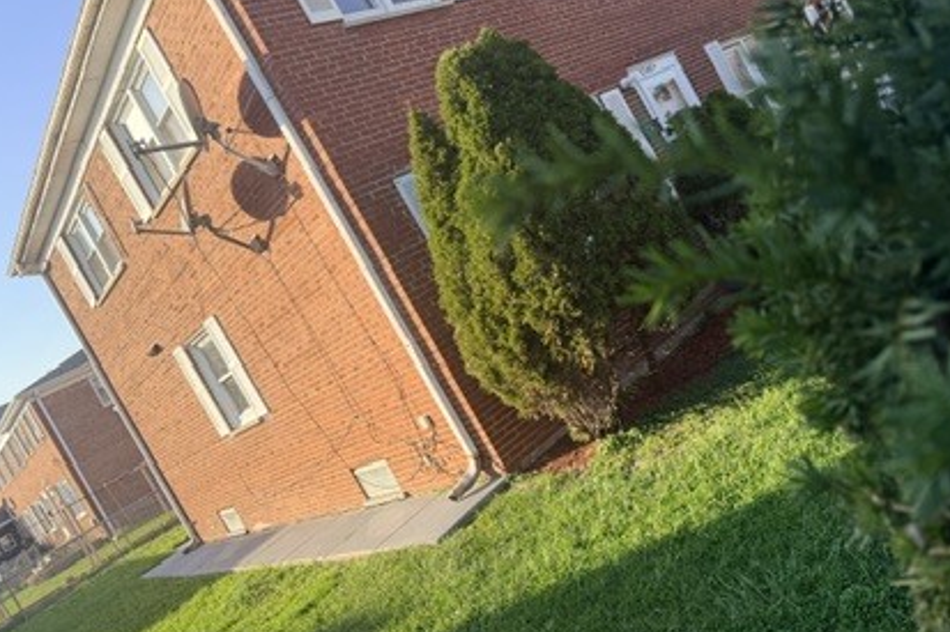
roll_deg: +30.3
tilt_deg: -1.6
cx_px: 462
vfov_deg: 44.9
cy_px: 294
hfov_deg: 63.7
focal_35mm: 29
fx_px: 765
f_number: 1.78
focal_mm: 6.76
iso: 100
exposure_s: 1/2299
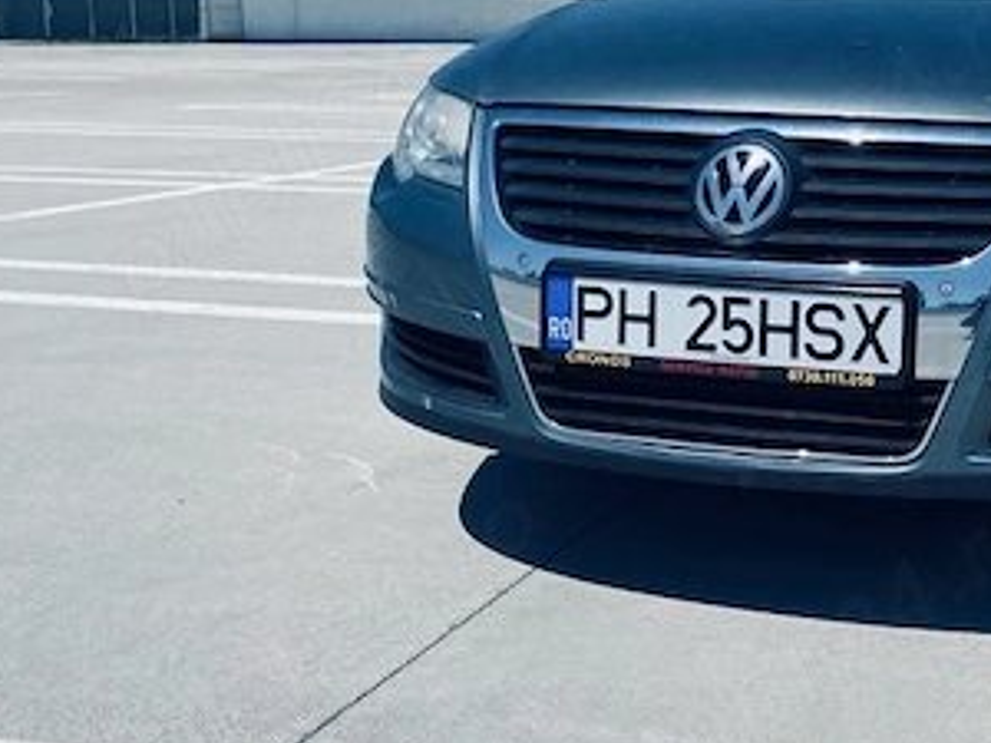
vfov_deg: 27.5
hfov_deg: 33.9
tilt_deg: -3.9
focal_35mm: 52
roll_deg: -2.5
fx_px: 1489
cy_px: 155
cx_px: 968
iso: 32
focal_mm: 4.25
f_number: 1.8
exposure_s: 1/4808
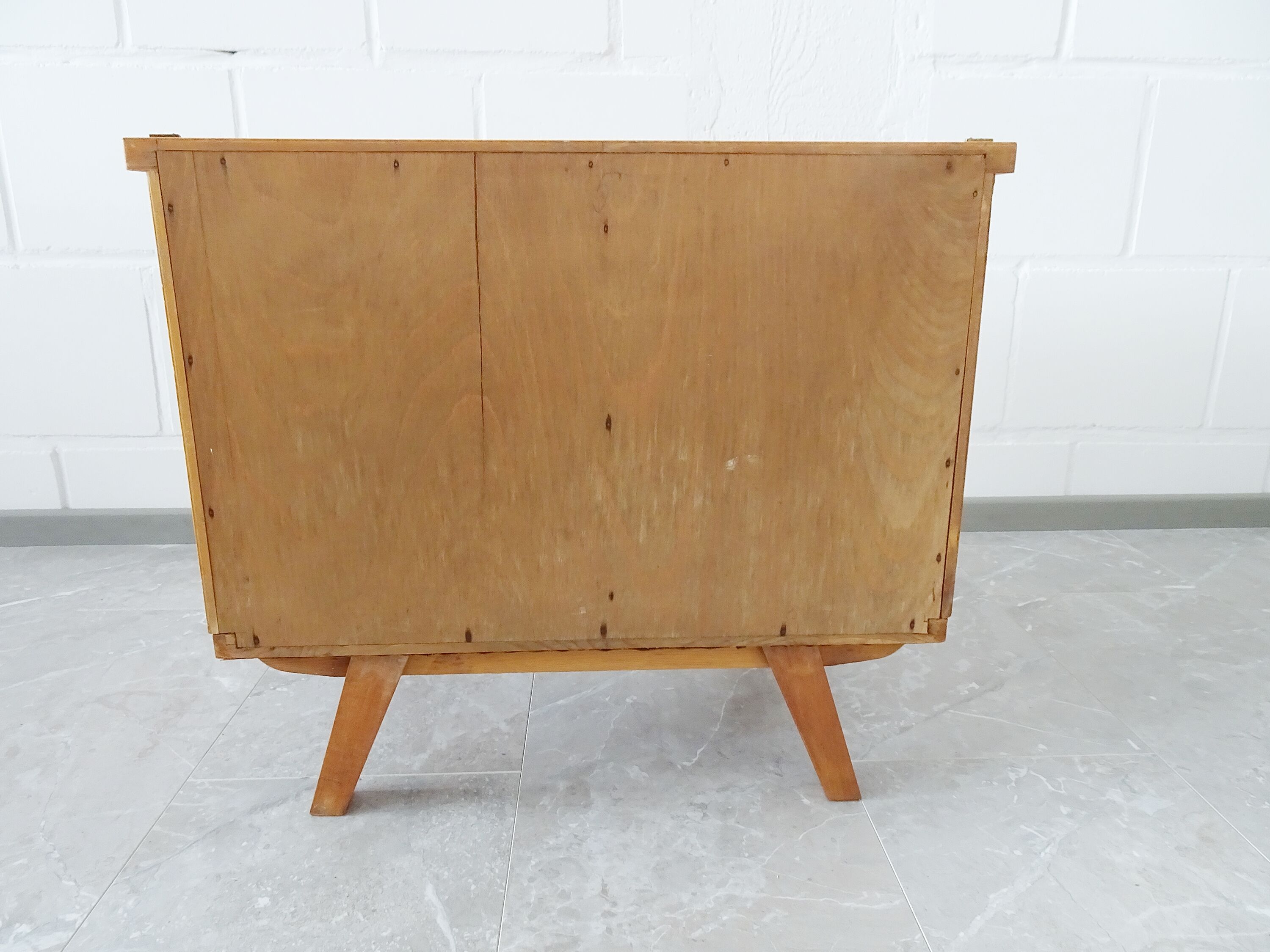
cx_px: 635
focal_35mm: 24
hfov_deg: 71.6
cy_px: 476
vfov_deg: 56.8
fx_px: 881
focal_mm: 4.1
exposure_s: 1/30
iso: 400
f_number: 3.5
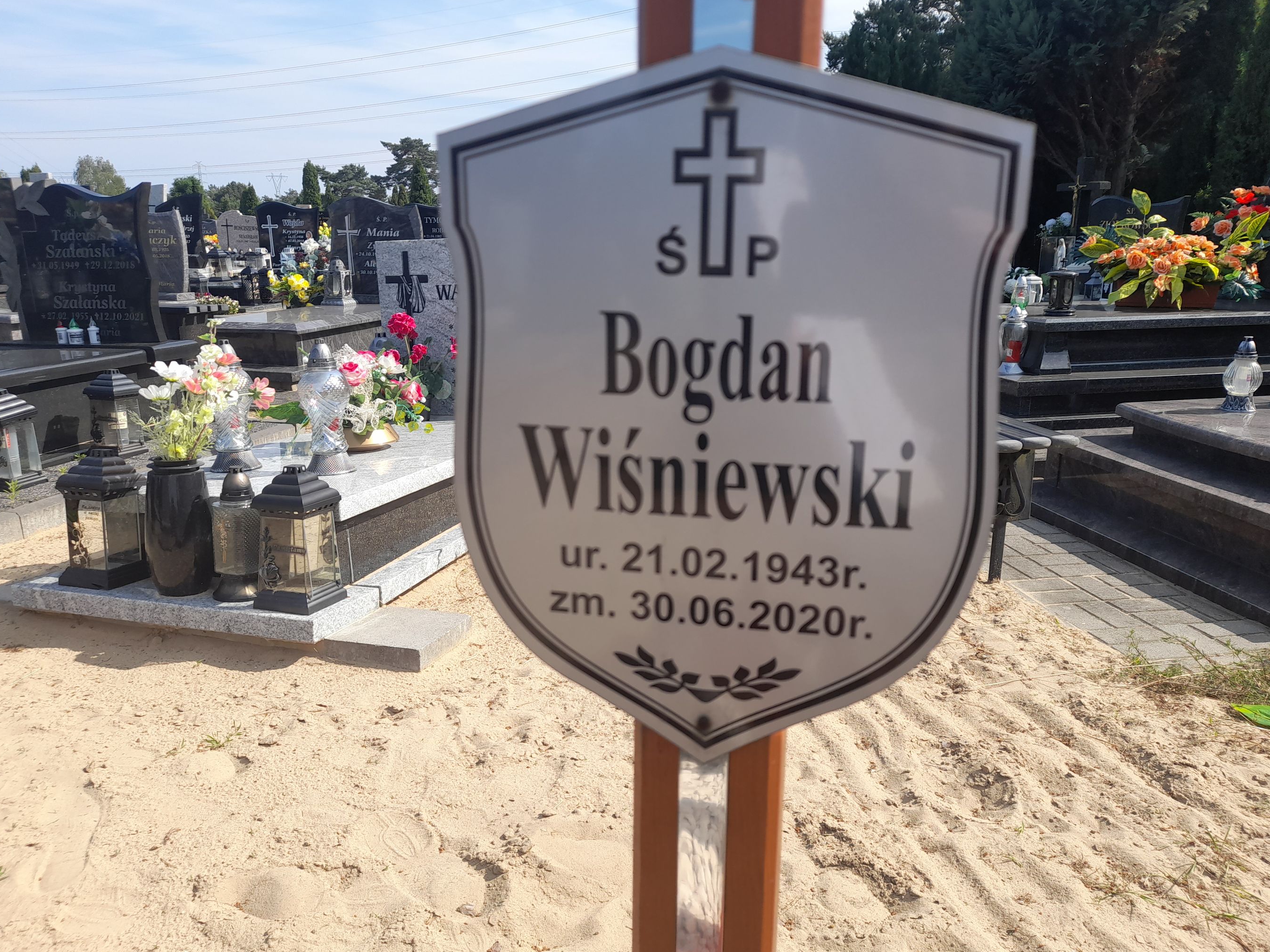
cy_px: 485
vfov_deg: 53.1
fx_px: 954
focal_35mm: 26
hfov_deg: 67.3
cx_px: 649
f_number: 2
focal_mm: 4.6
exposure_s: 1/506
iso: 20
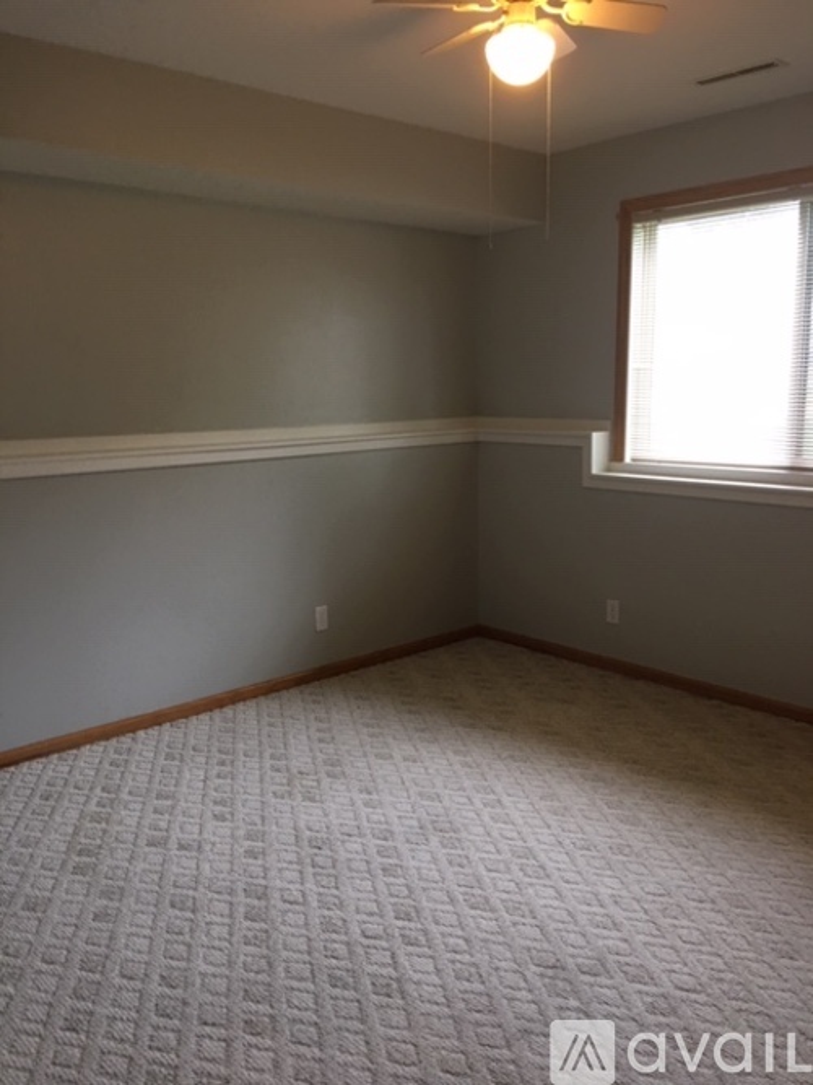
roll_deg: +0.6
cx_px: 406
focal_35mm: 29
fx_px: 908
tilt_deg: -7.7
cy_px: 542
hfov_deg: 48.2
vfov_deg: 61.7
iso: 40
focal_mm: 4.15
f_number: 2.2
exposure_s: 1/15
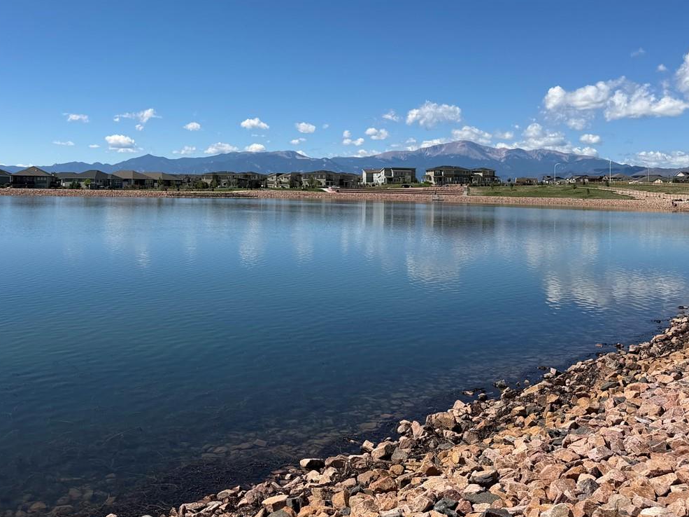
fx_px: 776
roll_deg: -1.0
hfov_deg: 47.5
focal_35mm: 39
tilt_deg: +2.1
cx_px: 269
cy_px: 148
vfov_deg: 36.2
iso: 80
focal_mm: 6.76
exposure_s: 1/6711
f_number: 1.78
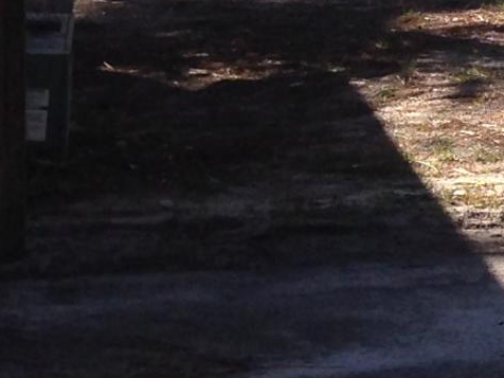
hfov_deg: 8.0
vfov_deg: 7.1
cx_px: 1573
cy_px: -10
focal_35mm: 208
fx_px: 3028
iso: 50
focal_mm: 4.12
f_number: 2.4
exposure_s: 1/444
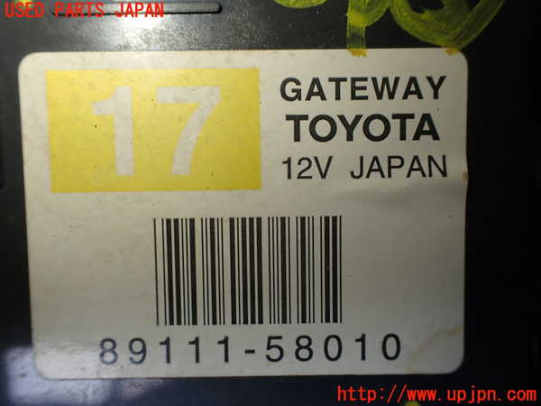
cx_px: 270
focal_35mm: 30
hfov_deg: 60.0
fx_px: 469
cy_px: 203
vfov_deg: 46.8
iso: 100
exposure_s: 1/160
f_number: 3.2
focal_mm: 5.4
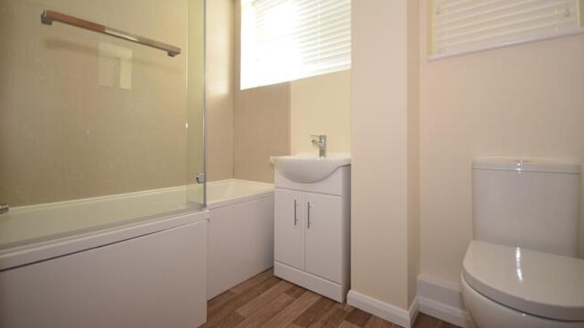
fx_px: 271
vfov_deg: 62.0
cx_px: 292
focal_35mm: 18
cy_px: 138
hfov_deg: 94.2
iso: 200
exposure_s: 1/25
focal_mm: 11
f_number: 5
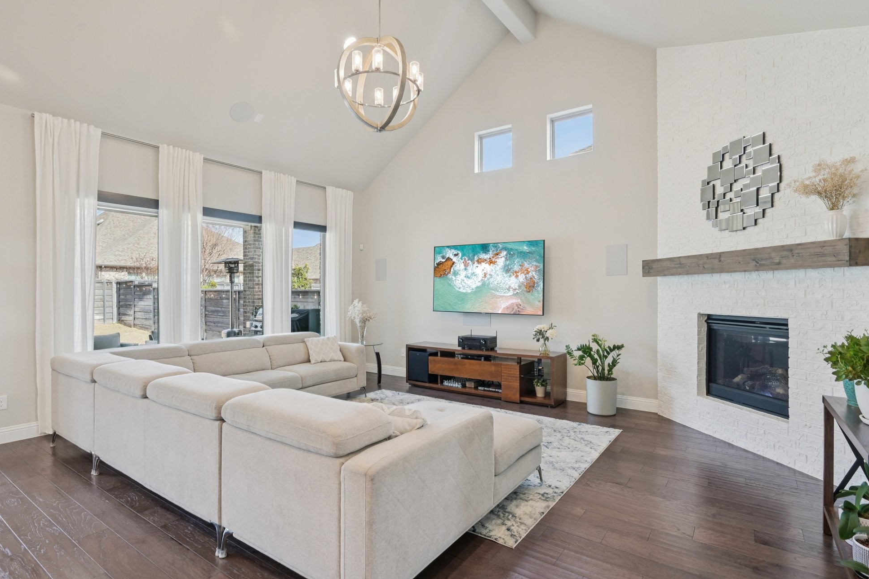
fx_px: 434
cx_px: 423
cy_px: 289
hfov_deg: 90.0
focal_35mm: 18
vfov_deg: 67.4
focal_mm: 17
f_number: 8
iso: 400
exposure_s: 1/60
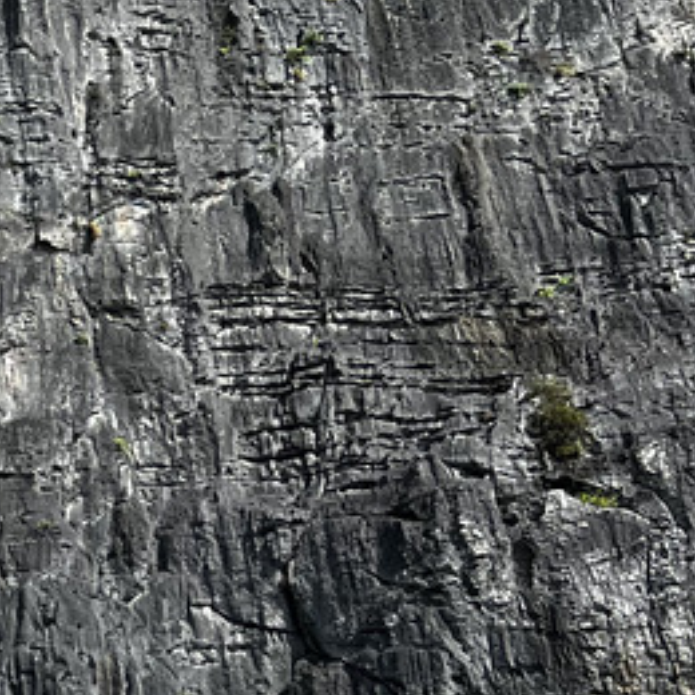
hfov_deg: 13.7
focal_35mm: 106
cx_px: -748
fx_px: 2408
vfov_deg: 16.0
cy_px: 730
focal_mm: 5.7
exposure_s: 1/2695
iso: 50
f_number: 1.5
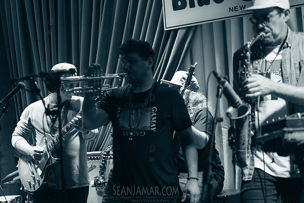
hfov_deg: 25.4
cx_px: 152
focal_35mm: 80
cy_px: 102
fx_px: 676
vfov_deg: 17.1
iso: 4000
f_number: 2.8
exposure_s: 1/400
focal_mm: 80
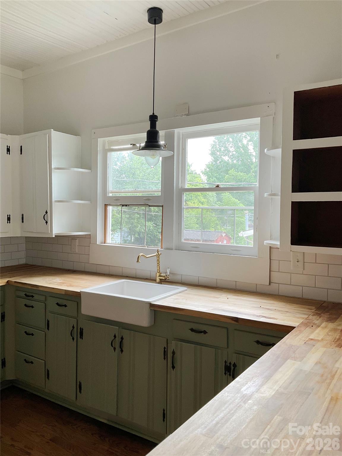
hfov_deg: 48.2
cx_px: 171
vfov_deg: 61.7
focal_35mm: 29
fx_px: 382
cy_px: 228
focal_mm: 3
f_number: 1.8
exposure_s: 1/120
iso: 64
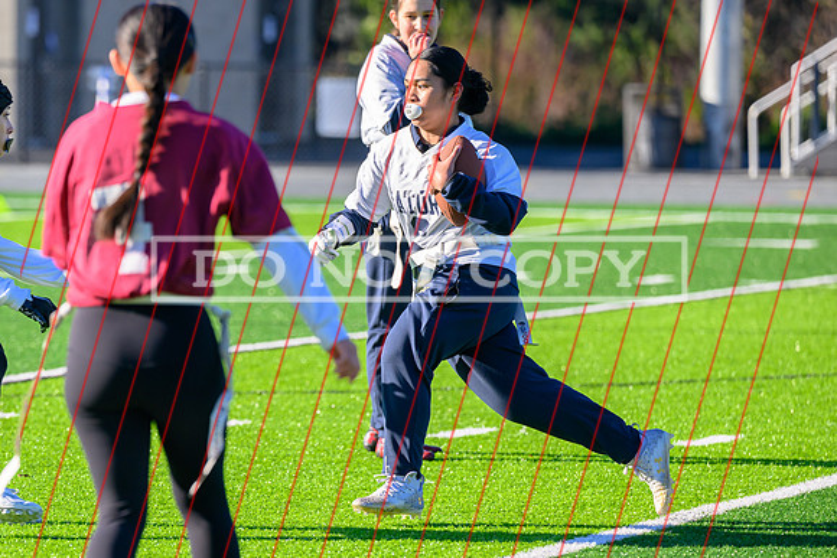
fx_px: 6645
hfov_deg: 7.2
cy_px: 373
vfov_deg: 4.8
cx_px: 242
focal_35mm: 286
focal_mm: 200
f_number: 4
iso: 320
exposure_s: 1/1600
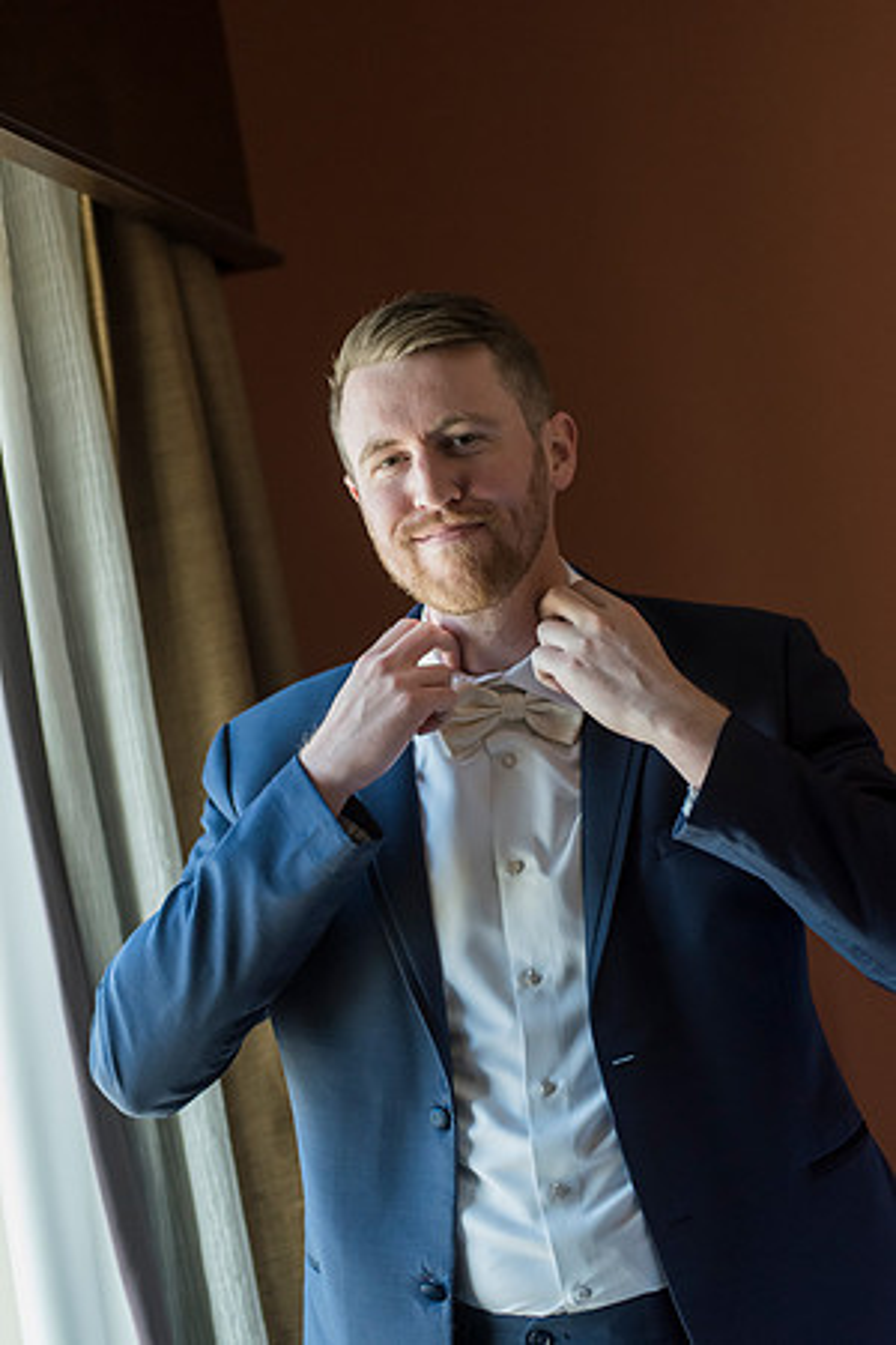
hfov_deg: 17.1
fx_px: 2986
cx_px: 448
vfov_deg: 25.4
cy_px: 672
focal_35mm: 80
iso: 2500
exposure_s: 1/640
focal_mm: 80
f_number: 3.5
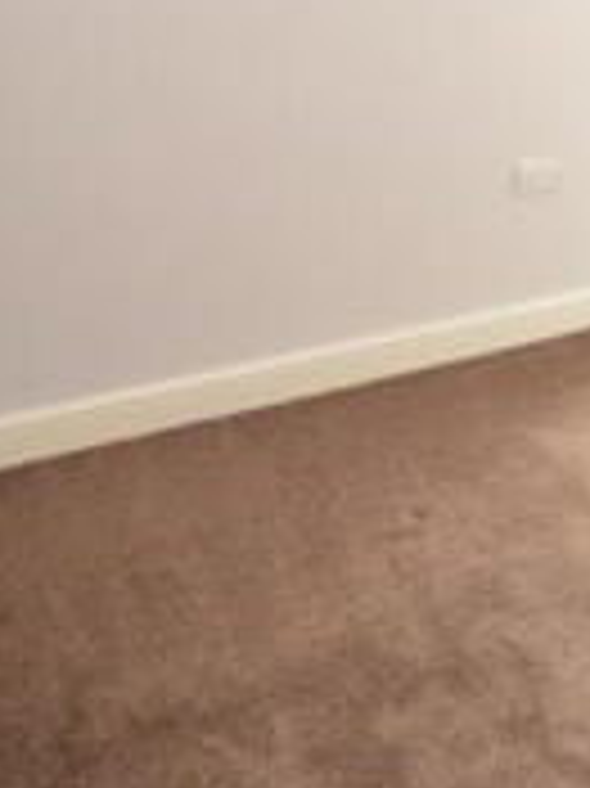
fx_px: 1229
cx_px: 671
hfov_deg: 24.9
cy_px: 95
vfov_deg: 33.8
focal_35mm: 54
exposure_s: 1/60
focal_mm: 10
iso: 500
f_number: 3.5
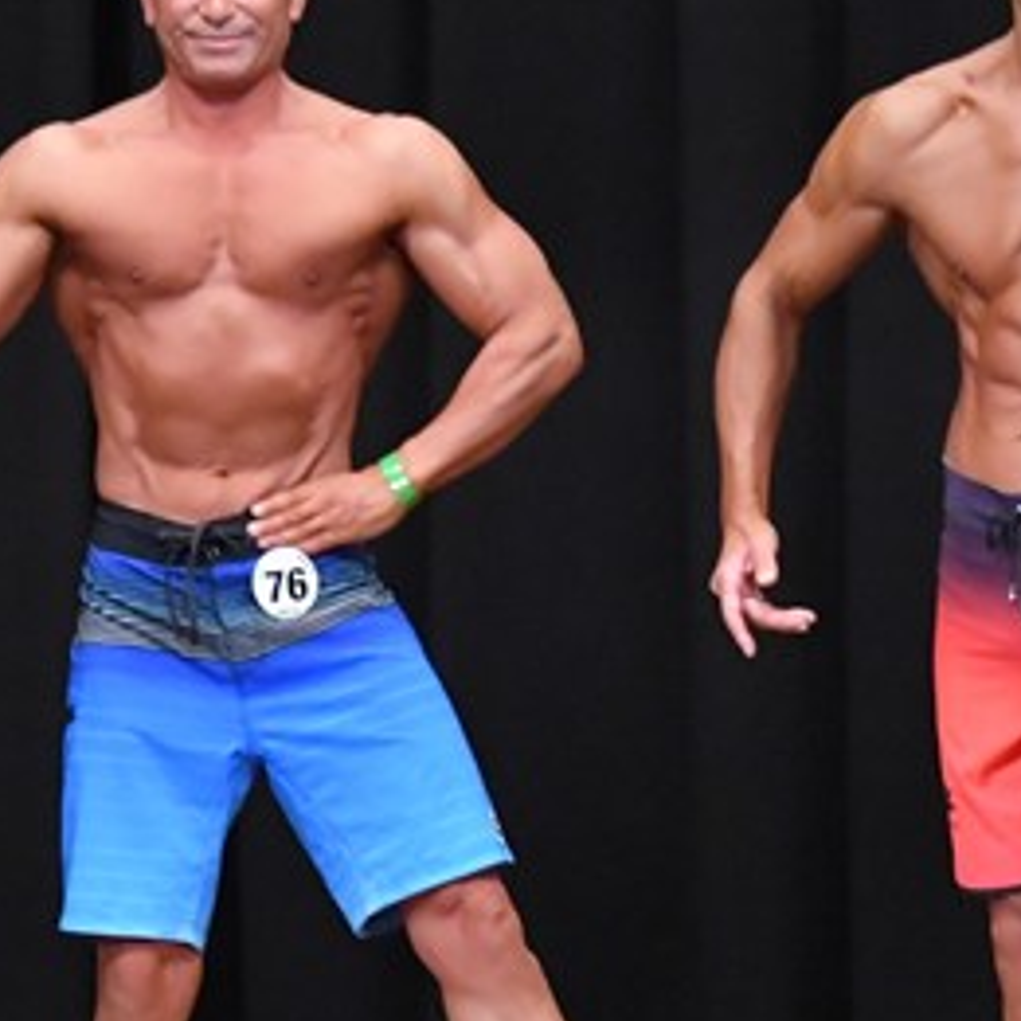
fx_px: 18287
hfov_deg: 3.2
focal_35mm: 548
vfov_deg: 3.2
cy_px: 544
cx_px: 366
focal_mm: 145
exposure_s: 1/400
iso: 8000
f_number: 5.6
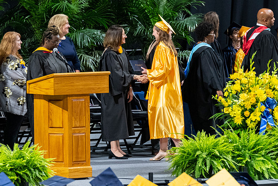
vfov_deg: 3.4
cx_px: 158
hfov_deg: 5.1
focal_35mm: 404
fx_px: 3125
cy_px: 96
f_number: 4
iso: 2000
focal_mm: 200
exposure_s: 1/200
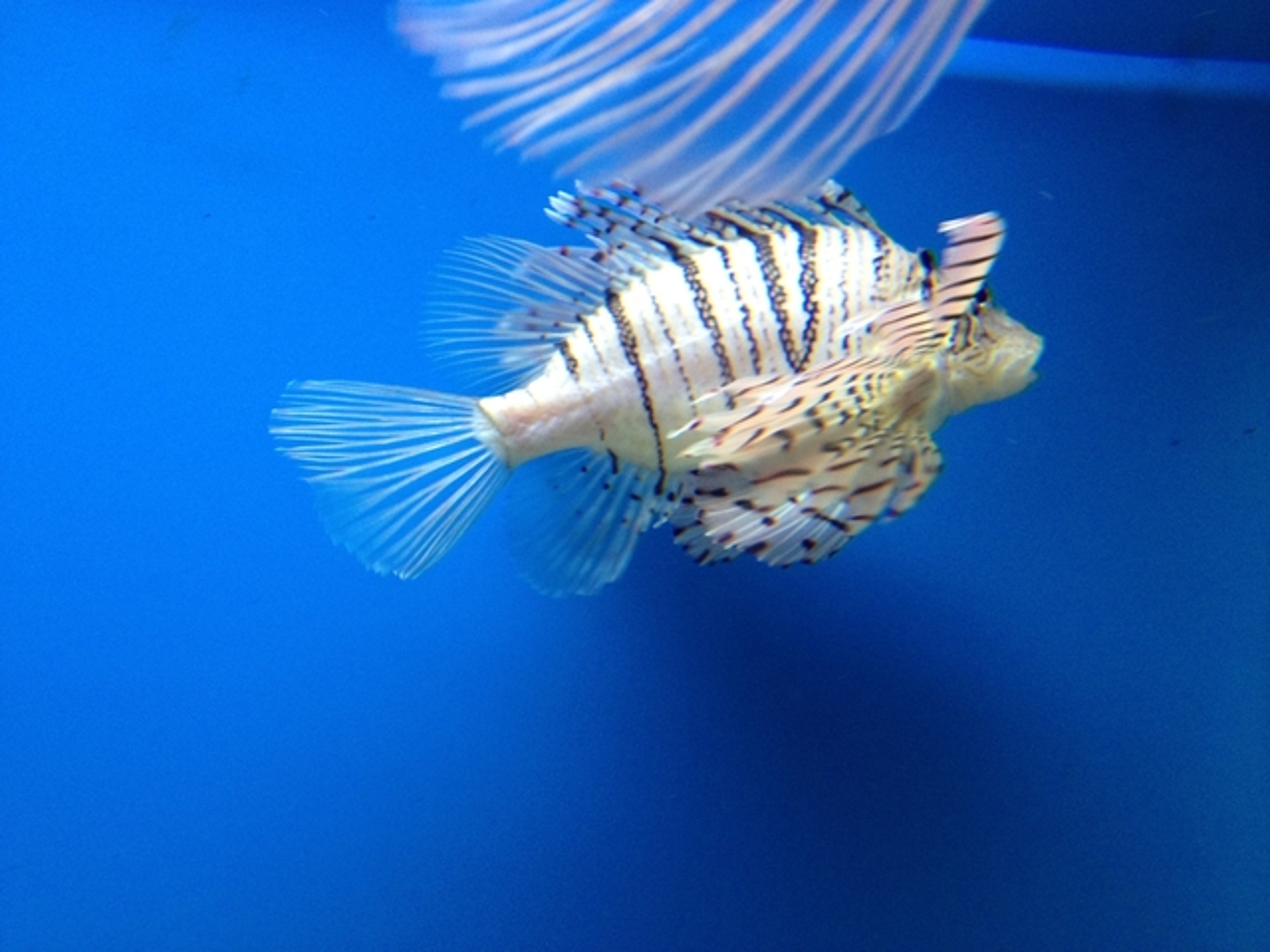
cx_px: 635
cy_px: 476
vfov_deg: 40.7
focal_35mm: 35
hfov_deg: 52.6
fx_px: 1284
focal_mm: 4.28
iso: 160
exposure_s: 1/20
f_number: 2.4
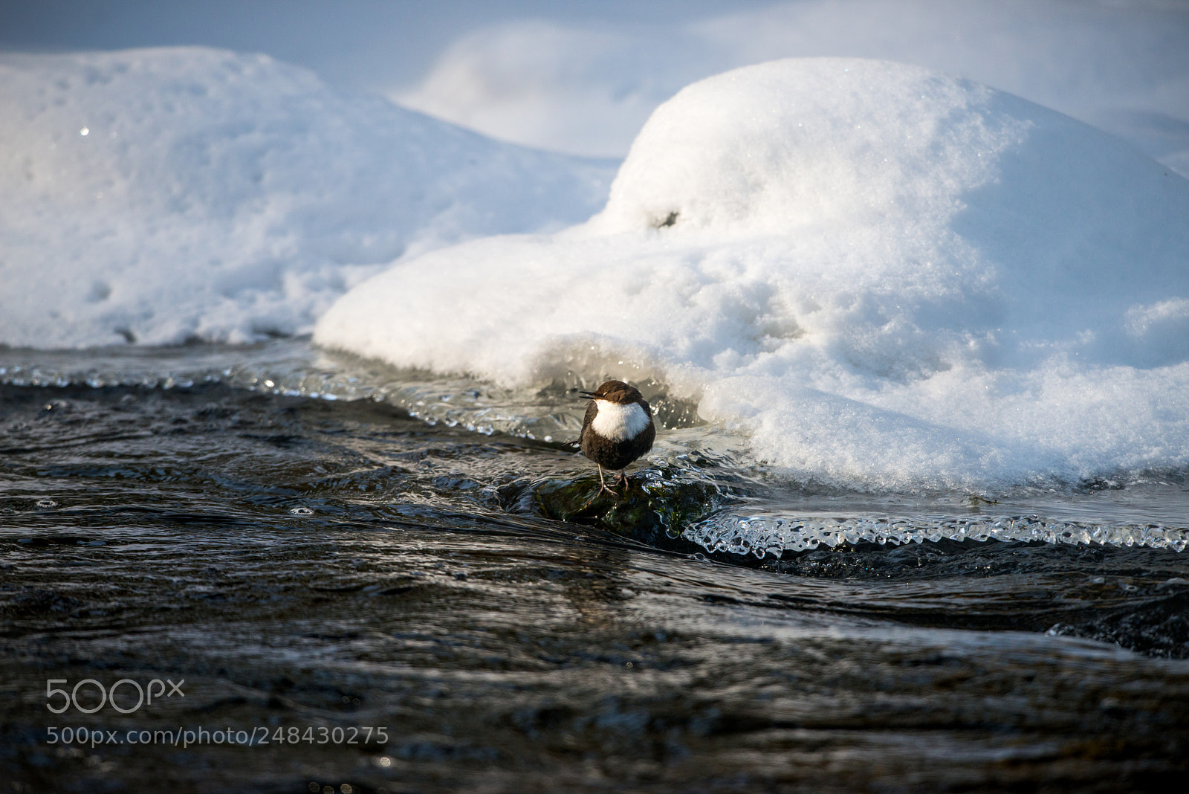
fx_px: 16519
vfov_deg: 2.8
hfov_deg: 4.1
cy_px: 397
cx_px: 594
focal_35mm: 500
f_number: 5
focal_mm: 500
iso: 640
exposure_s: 1/2500
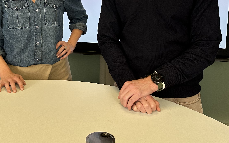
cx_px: 100
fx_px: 287
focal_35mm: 46
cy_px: 10
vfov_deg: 26.9
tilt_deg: -6.8
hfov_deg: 43.4
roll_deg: +0.0
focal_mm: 6.86
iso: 200
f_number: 1.78
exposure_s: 1/100
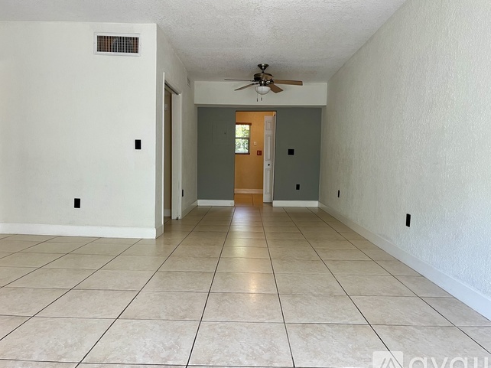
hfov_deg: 65.3
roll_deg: -0.7
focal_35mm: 27
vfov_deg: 51.3
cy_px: 191
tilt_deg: -5.2
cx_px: 241
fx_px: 383
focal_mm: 5.1
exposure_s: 1/60
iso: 80
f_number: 1.6
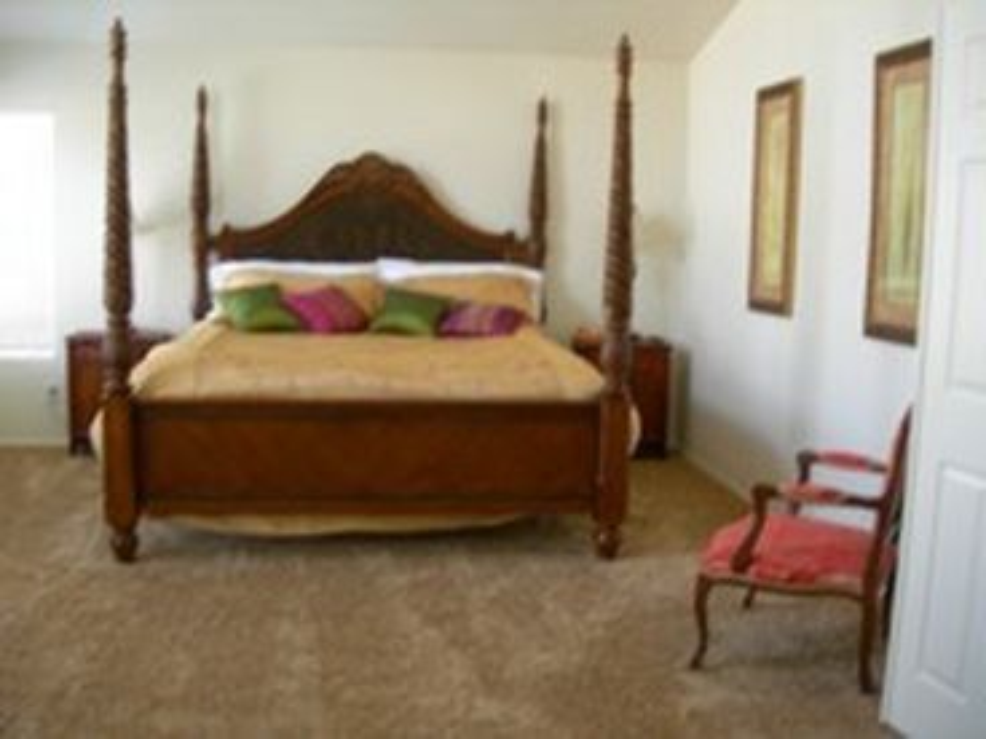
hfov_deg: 49.0
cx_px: 493
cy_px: 370
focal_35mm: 38
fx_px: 1082
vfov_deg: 37.7
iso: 50
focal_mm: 7.8
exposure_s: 1/4.9
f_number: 2.8
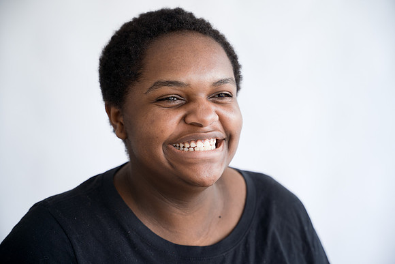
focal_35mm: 62
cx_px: 198
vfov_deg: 22.1
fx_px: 676
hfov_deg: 32.6
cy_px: 132
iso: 800
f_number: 2.8
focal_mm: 61.6
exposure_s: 1/250
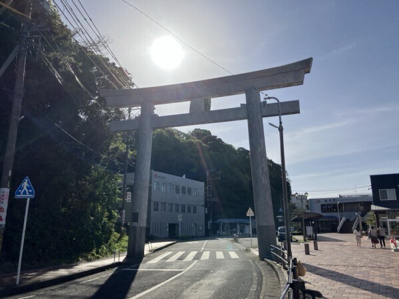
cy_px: 150
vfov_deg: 49.7
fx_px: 323
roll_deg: -0.4
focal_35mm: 28
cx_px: 200
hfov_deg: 63.4
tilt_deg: +12.9
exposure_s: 1/4808
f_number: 1.8
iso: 32
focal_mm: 3.99
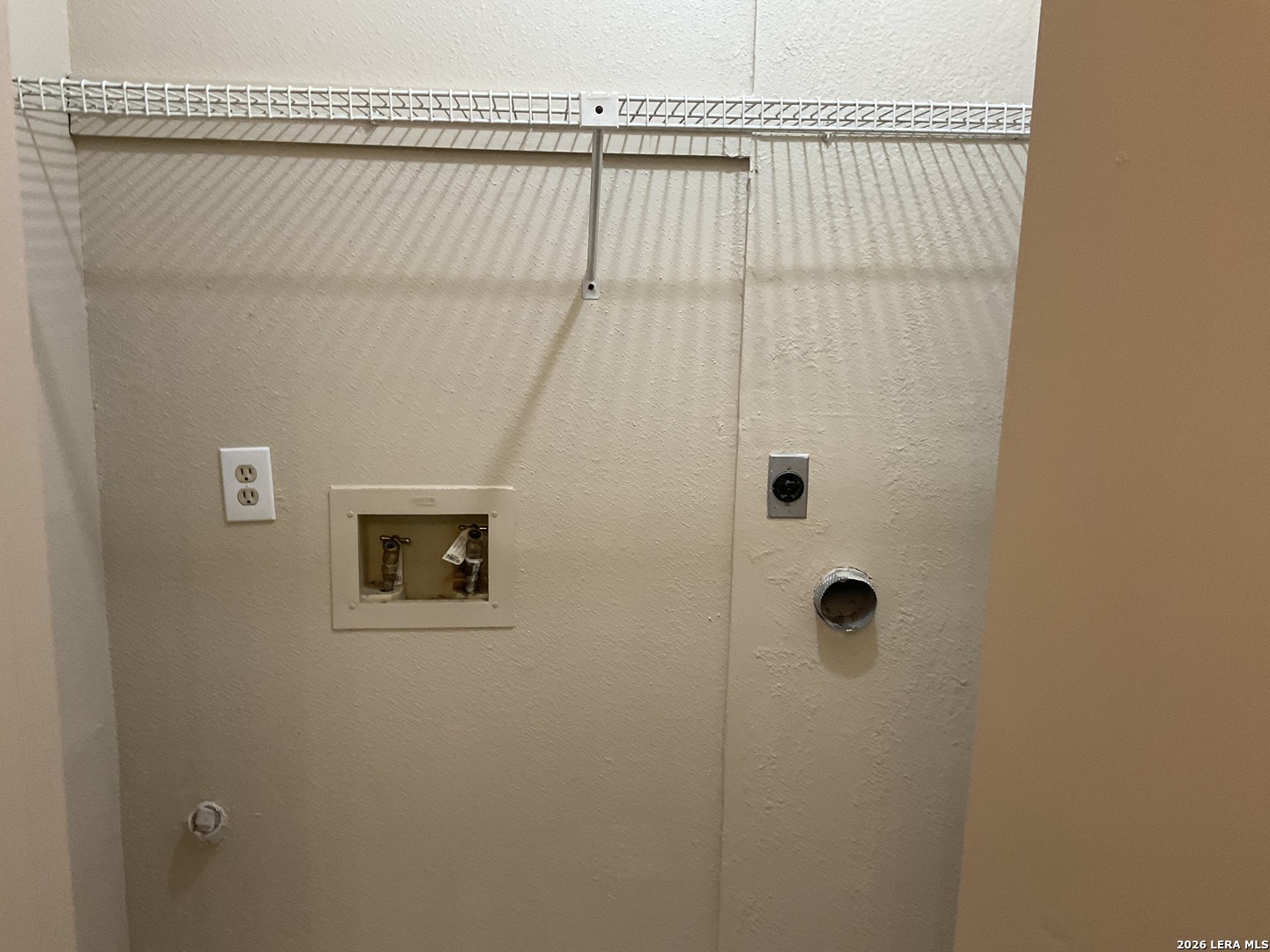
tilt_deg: -10.5
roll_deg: -2.3
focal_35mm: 29
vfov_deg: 48.2
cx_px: 635
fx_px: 1064
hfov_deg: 61.7
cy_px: 476
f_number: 1.8
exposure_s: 1/60
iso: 125
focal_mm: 3
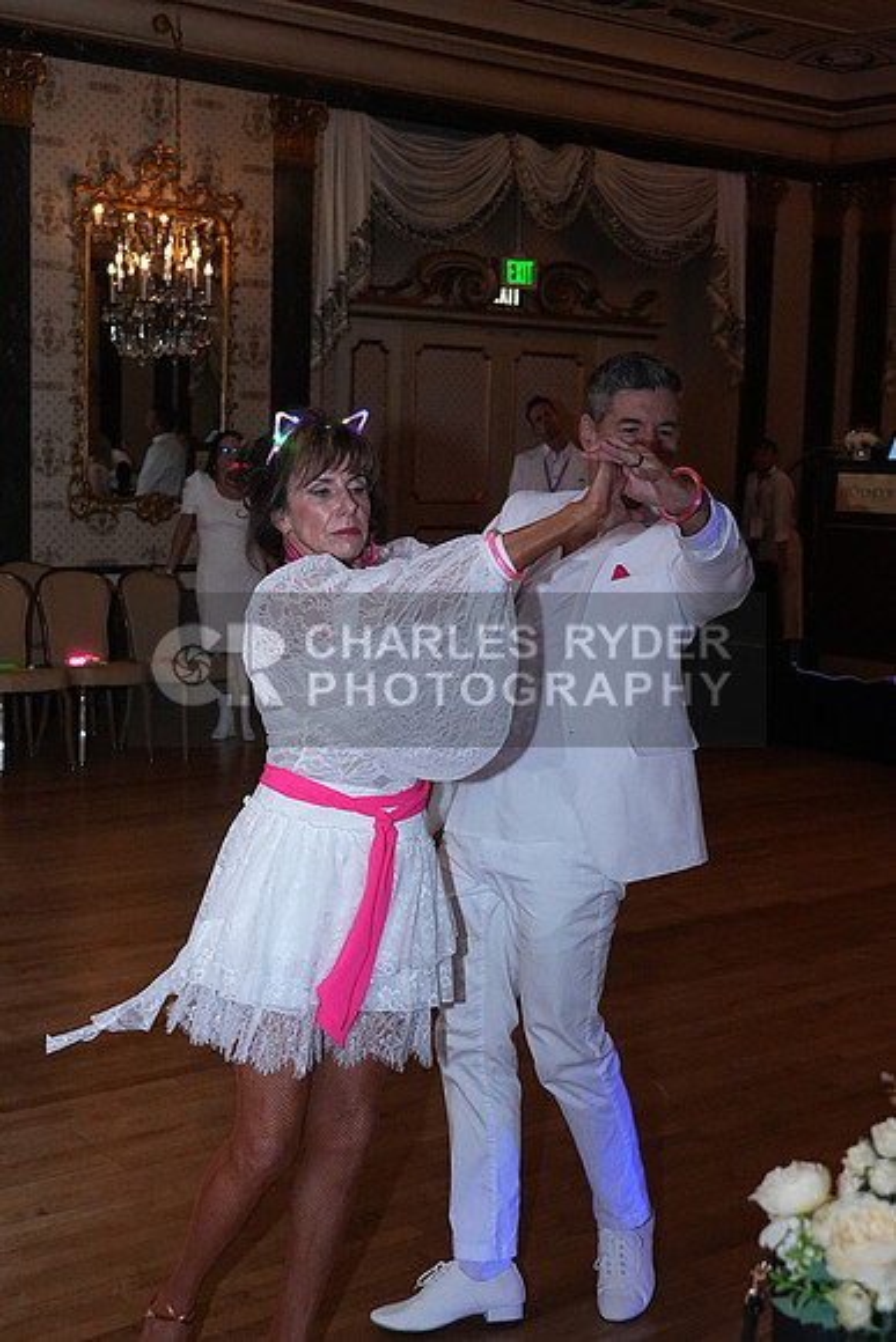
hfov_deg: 29.9
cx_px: 448
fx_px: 1679
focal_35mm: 45
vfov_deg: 43.6
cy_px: 671
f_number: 4
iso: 5000
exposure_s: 1/200
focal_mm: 30
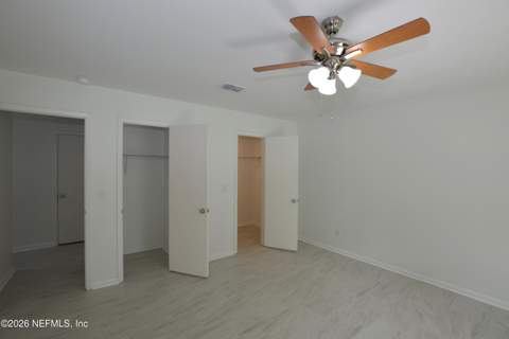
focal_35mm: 15
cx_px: 254
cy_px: 170
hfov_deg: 100.4
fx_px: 212
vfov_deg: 77.3
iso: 250
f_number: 5.6
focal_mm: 10
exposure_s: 1/125
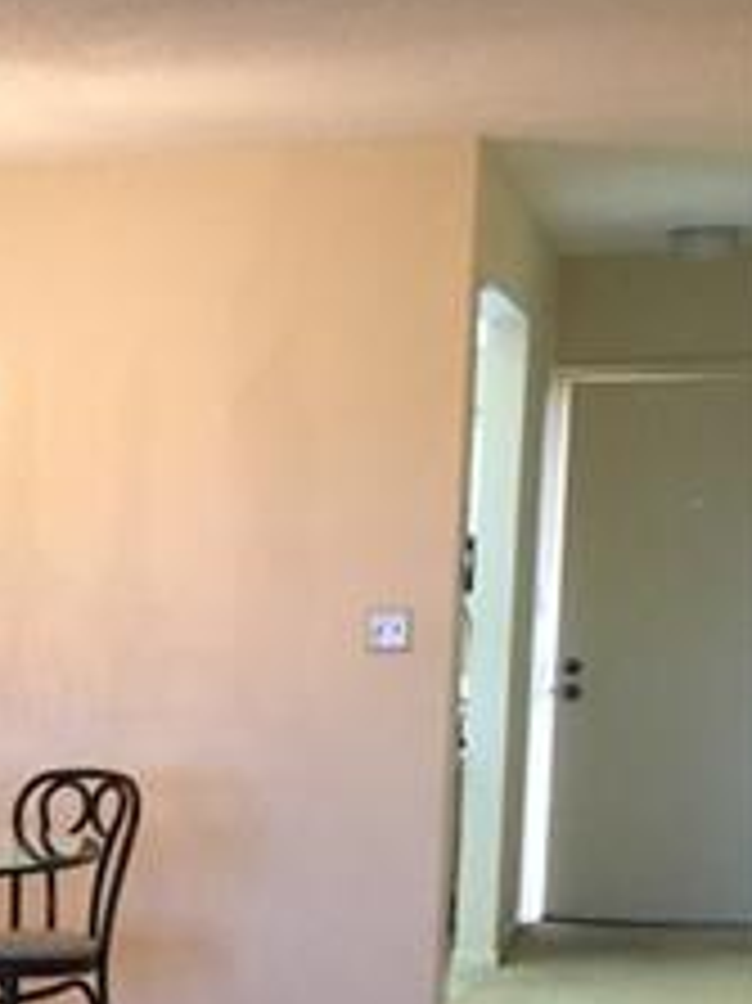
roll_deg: -0.3
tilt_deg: -12.2
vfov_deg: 19.0
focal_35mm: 100
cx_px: -522
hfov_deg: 13.5
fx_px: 2899
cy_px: 1054
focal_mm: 4.15
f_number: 2.2
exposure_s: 1/15
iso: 32
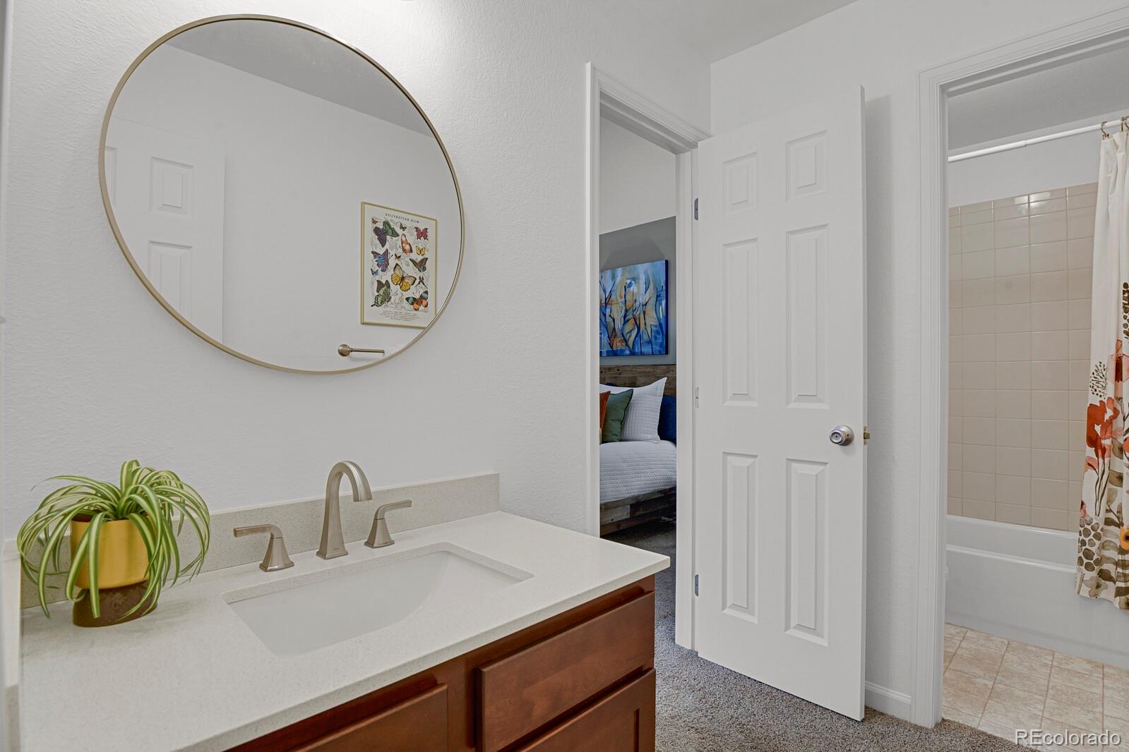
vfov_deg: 70.4
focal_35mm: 17
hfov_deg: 93.3
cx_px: 564
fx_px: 533
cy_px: 376
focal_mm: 17
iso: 250
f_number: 8
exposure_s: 2.5
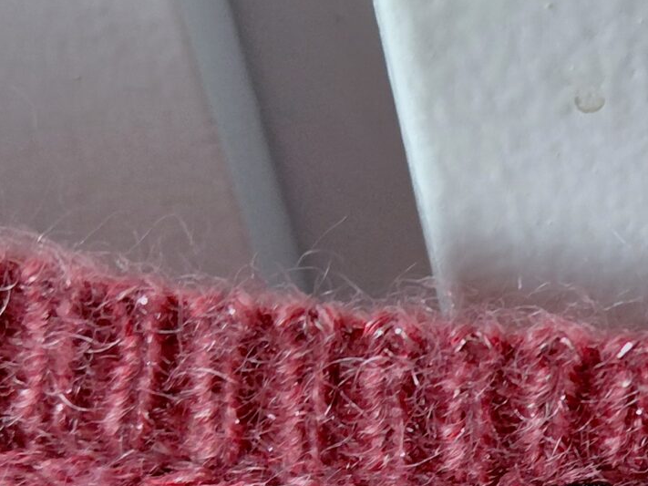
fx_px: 1684
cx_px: 859
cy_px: 550
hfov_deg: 19.9
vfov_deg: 15.9
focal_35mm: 90
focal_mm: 4.69
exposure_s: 1/100
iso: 100
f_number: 1.8
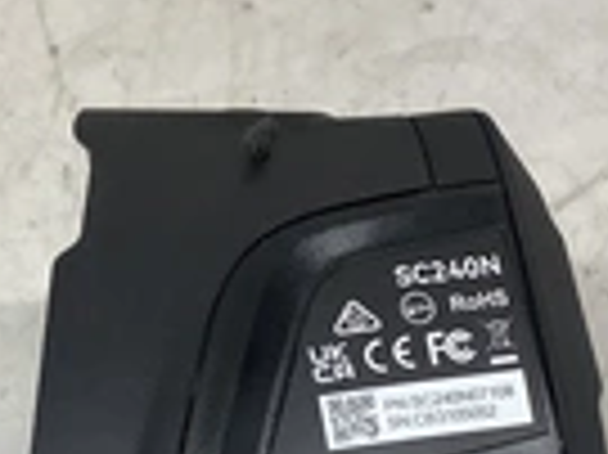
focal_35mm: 92
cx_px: 288
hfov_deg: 21.3
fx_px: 1614
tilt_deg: -68.1
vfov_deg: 15.0
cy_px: 656
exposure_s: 1/120
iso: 64
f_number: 2.4
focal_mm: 3.3
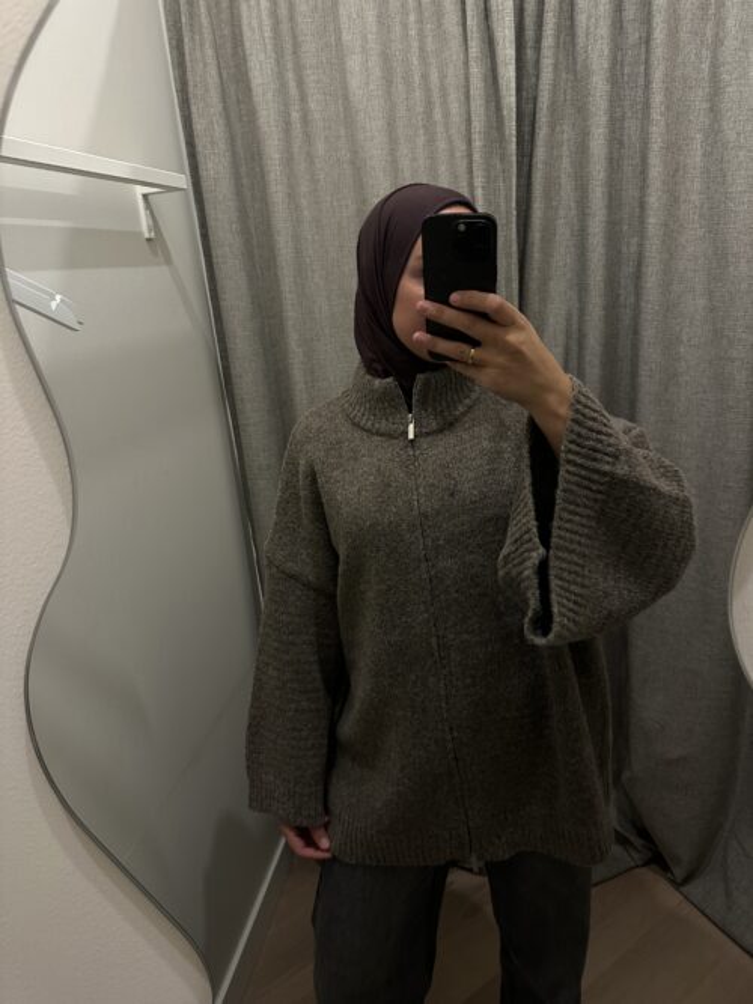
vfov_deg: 71.6
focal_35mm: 24
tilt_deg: -18.6
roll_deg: +4.0
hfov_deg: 56.8
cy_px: 502
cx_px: 376
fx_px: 696
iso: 400
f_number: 1.78
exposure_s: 1/60
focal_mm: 6.86
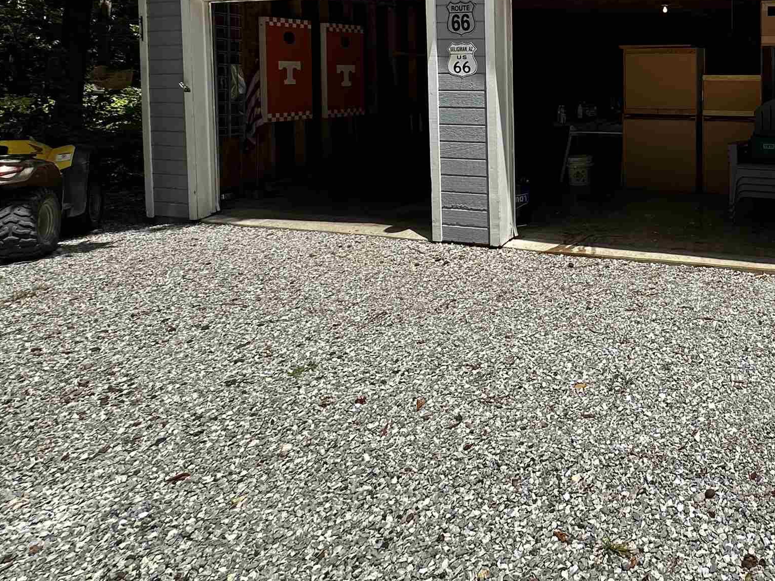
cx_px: 683
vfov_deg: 46.2
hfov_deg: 55.8
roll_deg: -0.8
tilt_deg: +0.0
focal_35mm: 28
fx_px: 627
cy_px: 89
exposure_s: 1/997
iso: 50
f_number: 2.2
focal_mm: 2.22
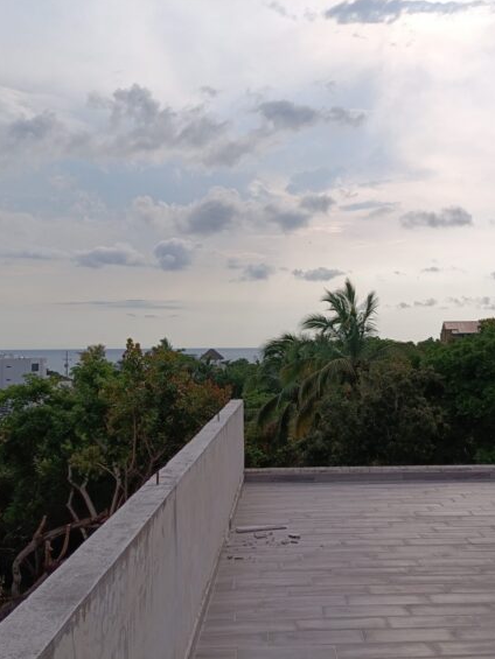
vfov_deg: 53.9
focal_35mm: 34
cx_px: 313
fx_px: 648
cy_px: 333
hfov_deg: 41.5
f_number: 1.7
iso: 50
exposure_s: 1/1043
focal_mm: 4.71
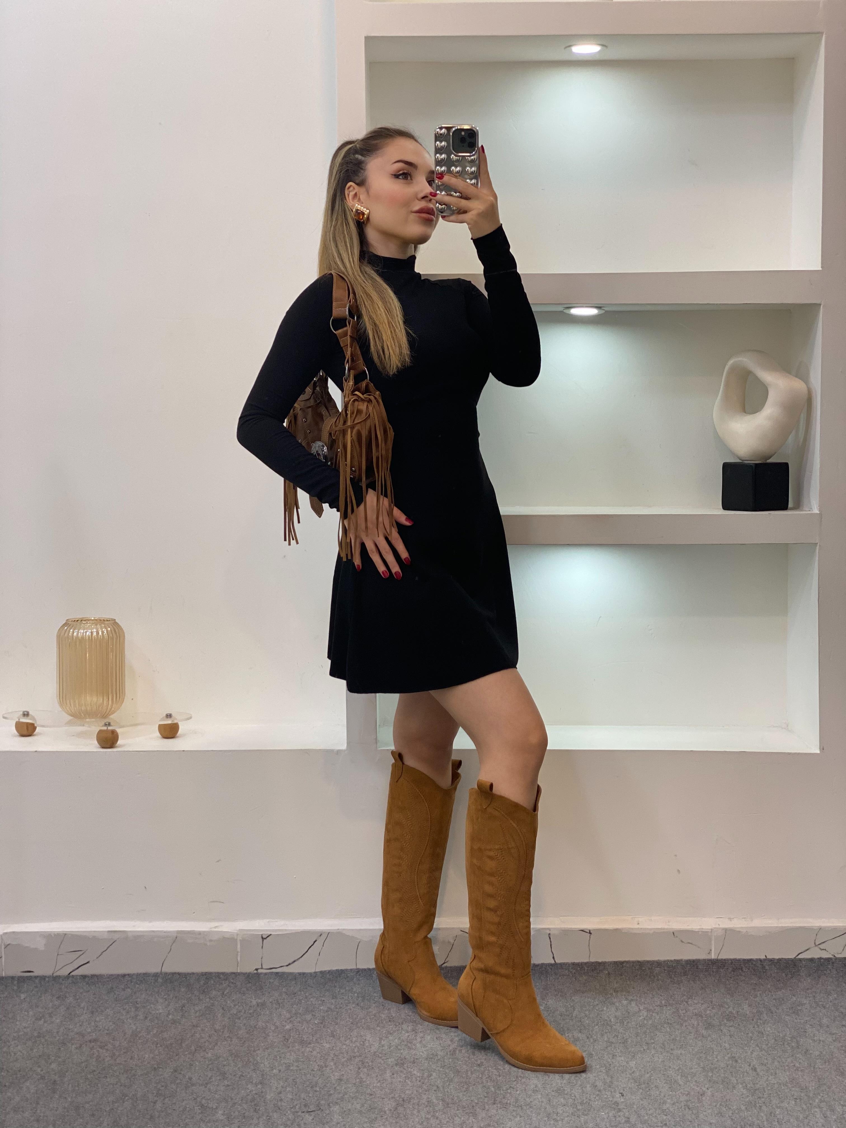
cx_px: 423
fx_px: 1694
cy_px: 564
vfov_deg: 36.8
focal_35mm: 52
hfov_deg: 28.0
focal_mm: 6
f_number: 2
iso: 80
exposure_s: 1/100
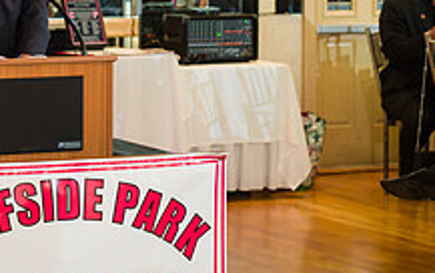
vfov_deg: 7.6
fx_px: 2053
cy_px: 82
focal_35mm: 173
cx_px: 7
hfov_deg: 12.0
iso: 1000
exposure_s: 1/200
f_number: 4
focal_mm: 62
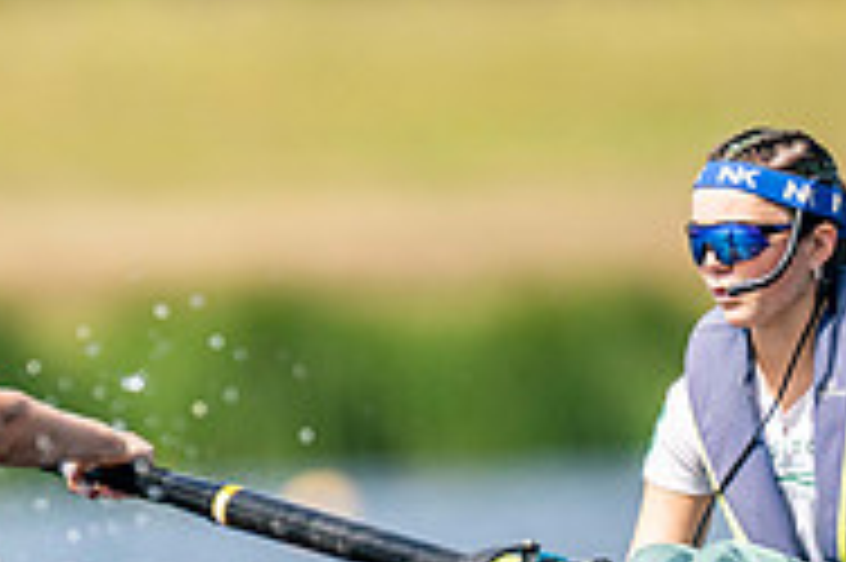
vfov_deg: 0.7
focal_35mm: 1852
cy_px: 402
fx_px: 43483
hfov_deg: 1.1
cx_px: 266
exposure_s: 1/2500
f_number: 4
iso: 180
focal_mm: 600
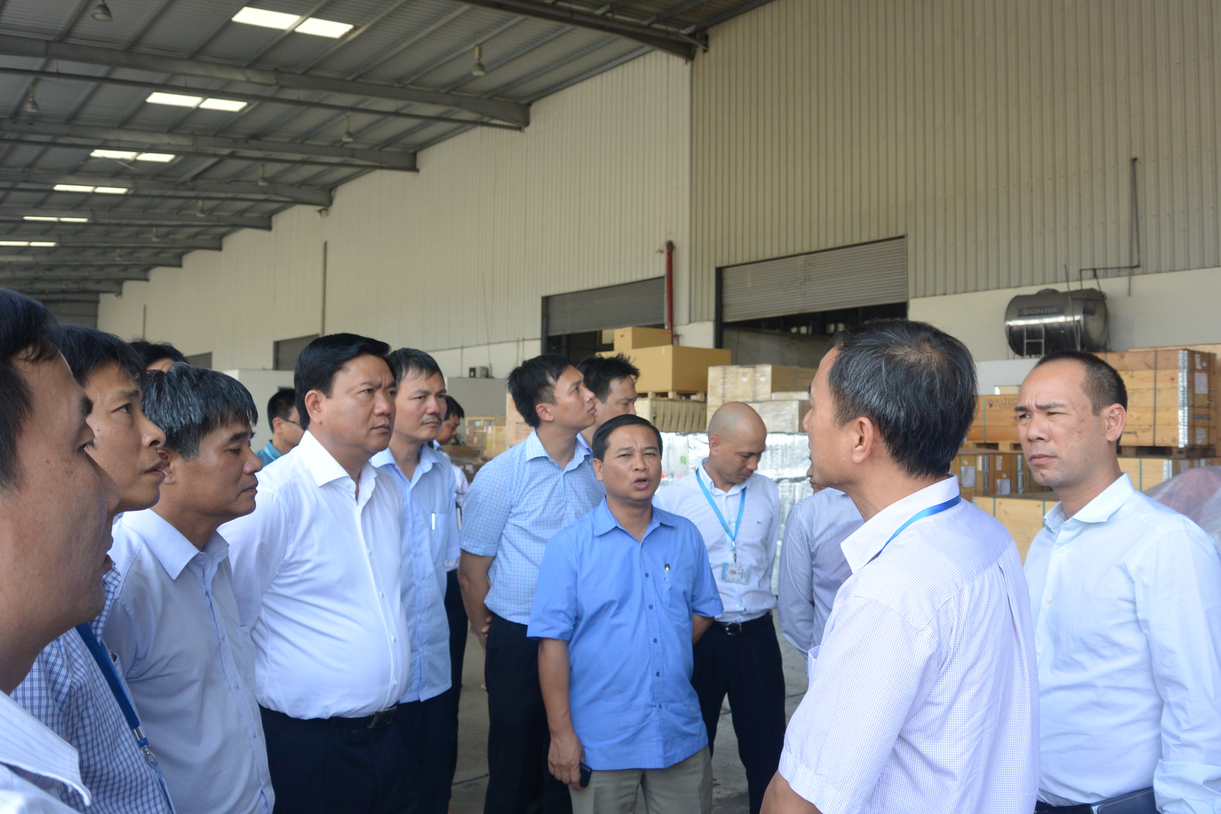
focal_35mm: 29
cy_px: 407
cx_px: 610
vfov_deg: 45.0
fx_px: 984
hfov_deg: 63.7
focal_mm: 11
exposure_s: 1/320
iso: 160
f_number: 3.5
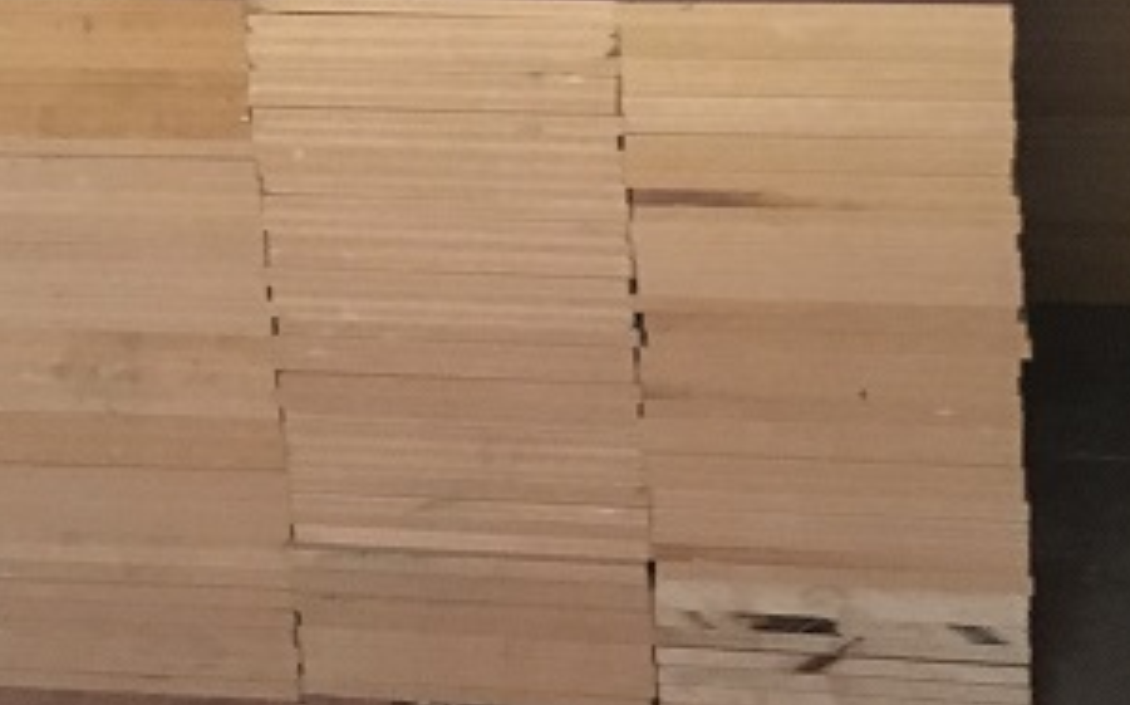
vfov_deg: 15.4
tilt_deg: -13.2
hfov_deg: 25.2
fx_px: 2523
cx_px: 463
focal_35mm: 82
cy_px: -124
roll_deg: +2.4
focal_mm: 4.15
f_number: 2.2
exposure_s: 1/17
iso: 500
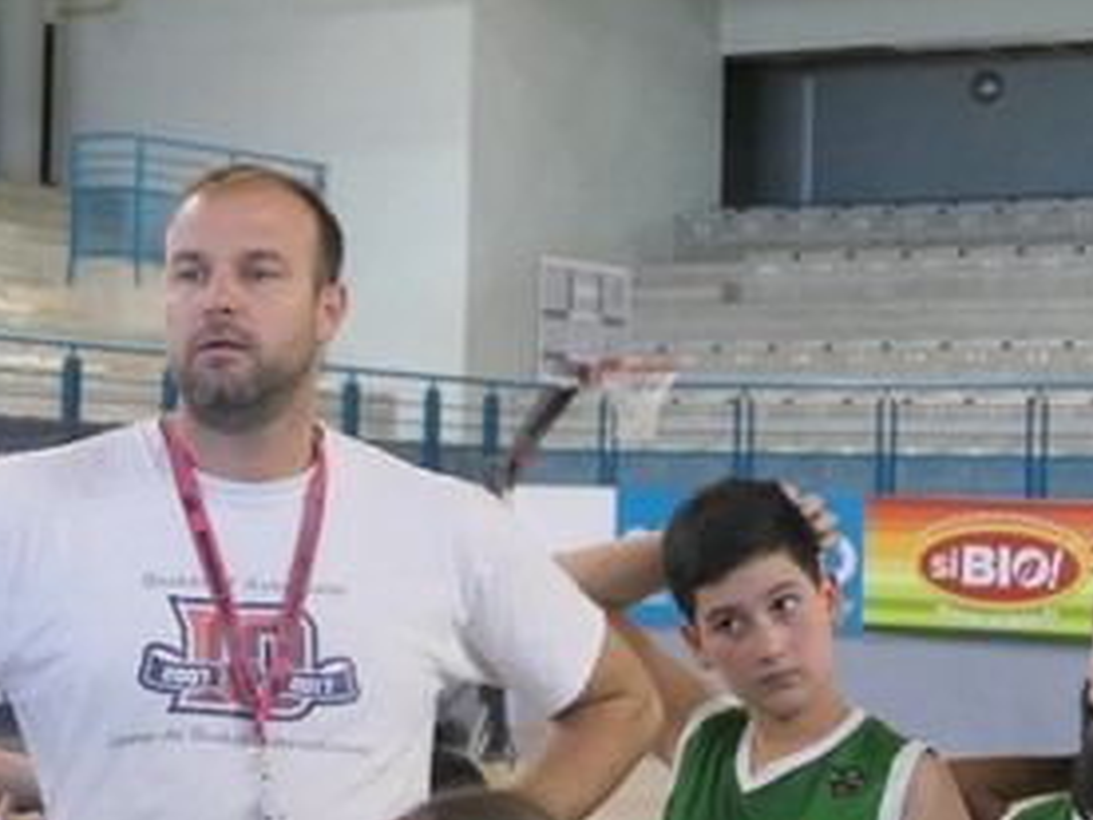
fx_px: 3663
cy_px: 404
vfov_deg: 12.8
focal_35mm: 116
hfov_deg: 16.4
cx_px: -150
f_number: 2.8
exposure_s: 1/125
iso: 1000
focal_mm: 16.9
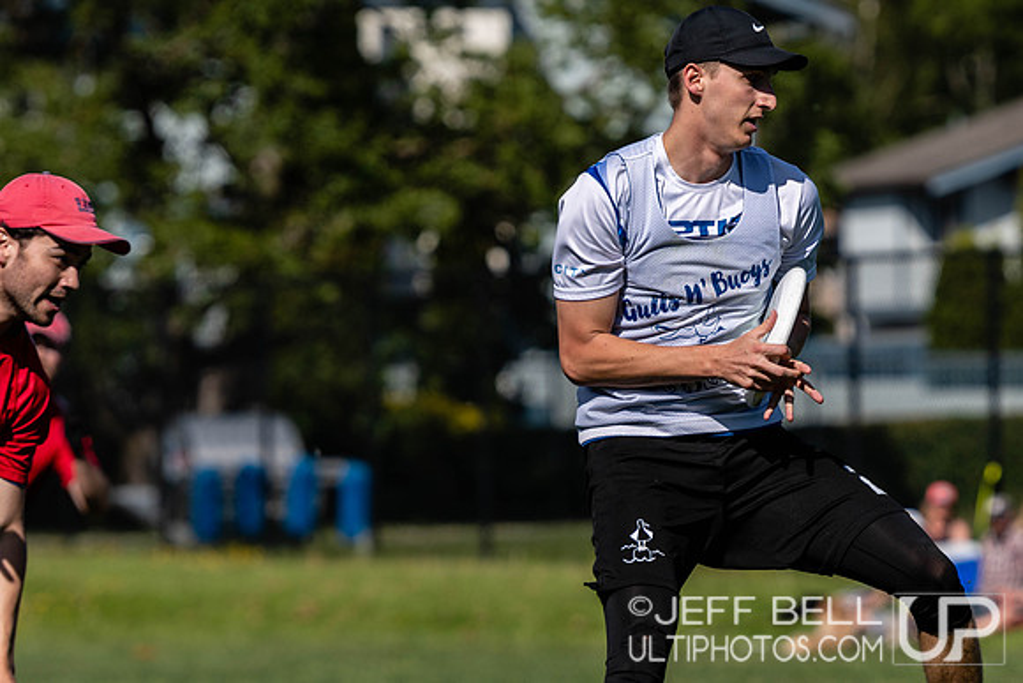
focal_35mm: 376
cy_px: 300
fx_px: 10683
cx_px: 754
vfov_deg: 3.7
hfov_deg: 5.5
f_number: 4
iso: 100
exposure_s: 1/2000
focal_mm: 170
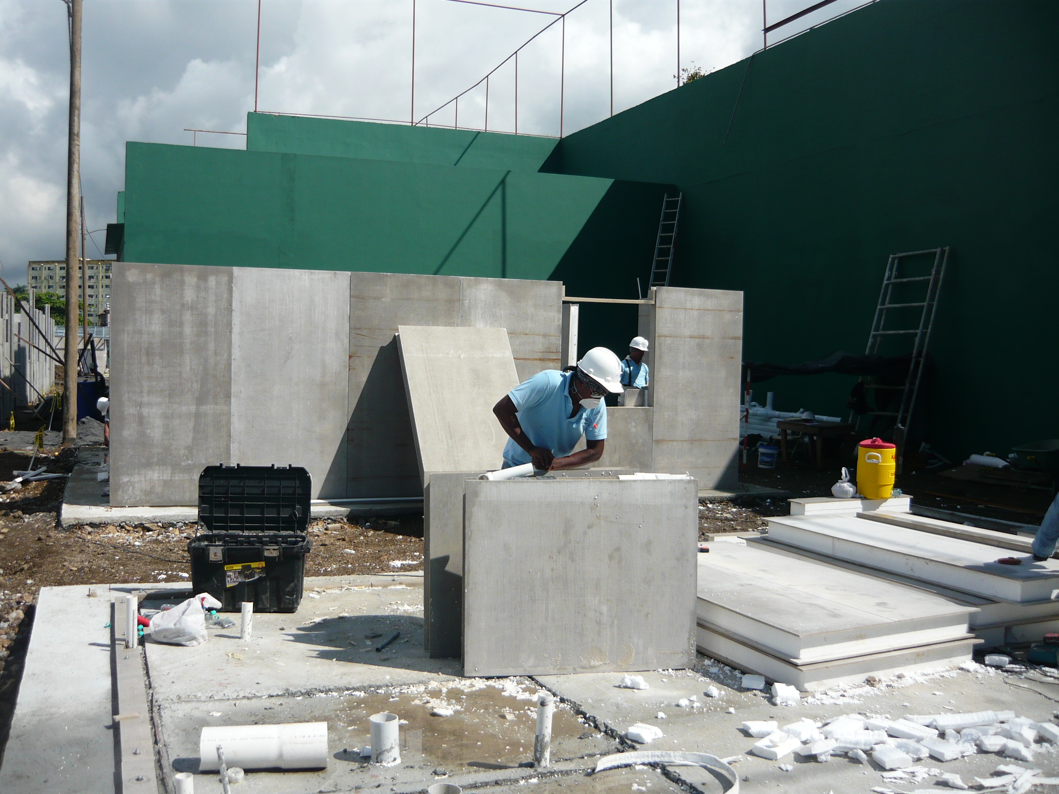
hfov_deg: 55.4
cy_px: 397
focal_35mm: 33
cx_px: 530
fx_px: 1010
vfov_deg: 42.9
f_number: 8
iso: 100
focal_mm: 5.5
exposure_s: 1/250
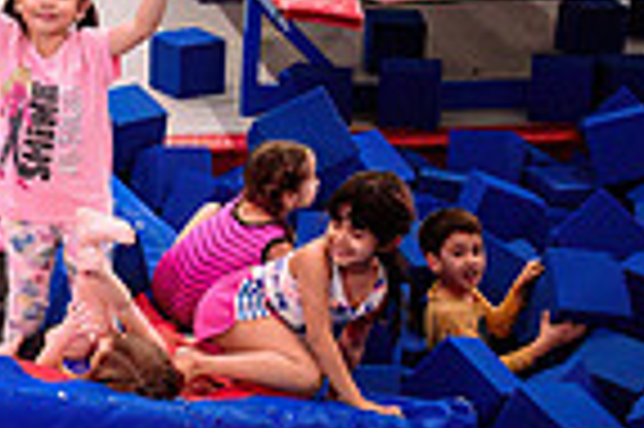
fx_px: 2055
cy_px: 164
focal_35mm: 115
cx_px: -54
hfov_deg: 17.3
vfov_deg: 11.9
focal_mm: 27.5
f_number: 2.8
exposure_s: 1/400
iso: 1600
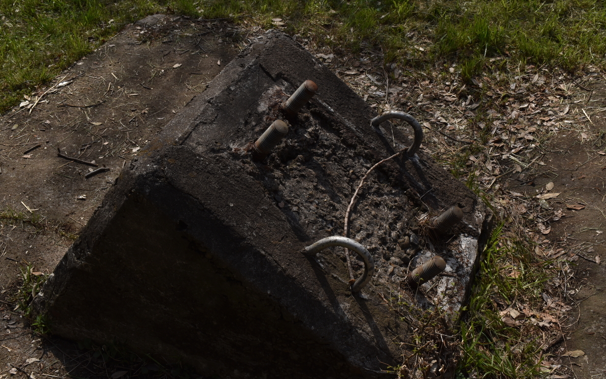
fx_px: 735
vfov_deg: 28.9
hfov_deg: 44.8
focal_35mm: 45
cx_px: 303
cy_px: 185
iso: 100
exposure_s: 1/200
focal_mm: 29
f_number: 18
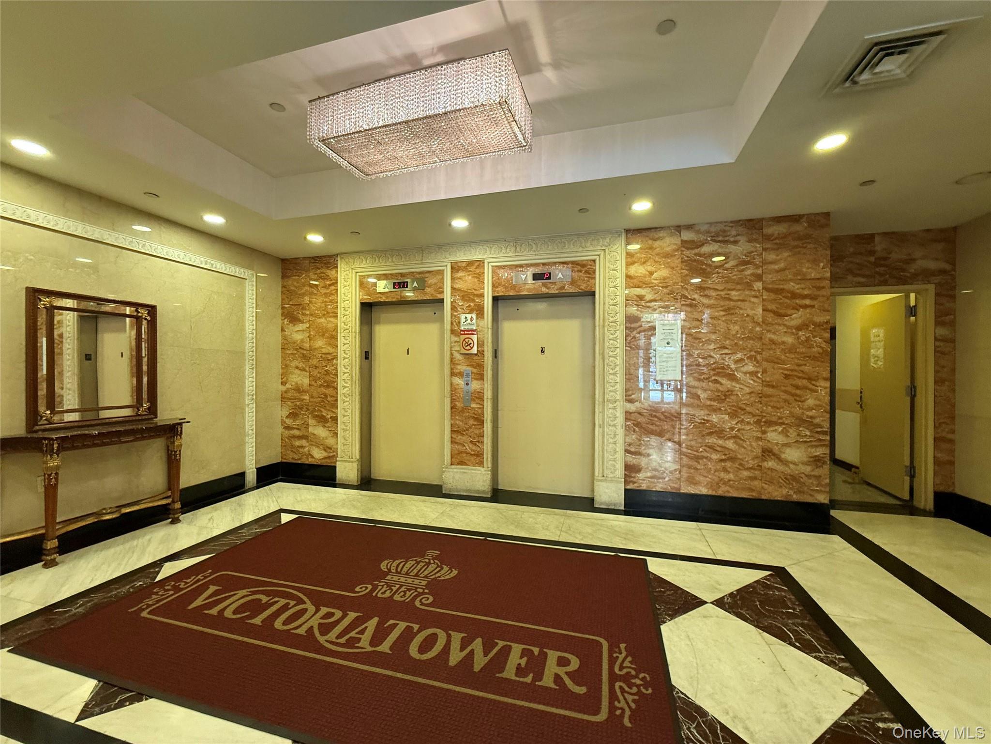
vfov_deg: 85.7
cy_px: 372
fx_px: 401
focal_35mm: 14
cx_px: 496
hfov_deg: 102.1
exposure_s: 1/60
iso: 320
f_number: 2.2
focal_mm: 2.22
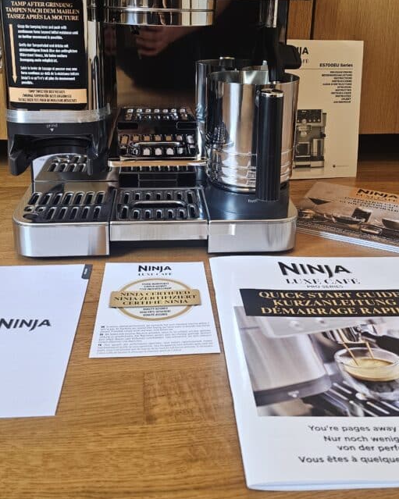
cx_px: 199
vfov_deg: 49.3
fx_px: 532
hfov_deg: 41.1
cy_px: 159
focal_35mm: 36
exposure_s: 1/74.1
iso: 250
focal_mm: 6.3
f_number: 1.7
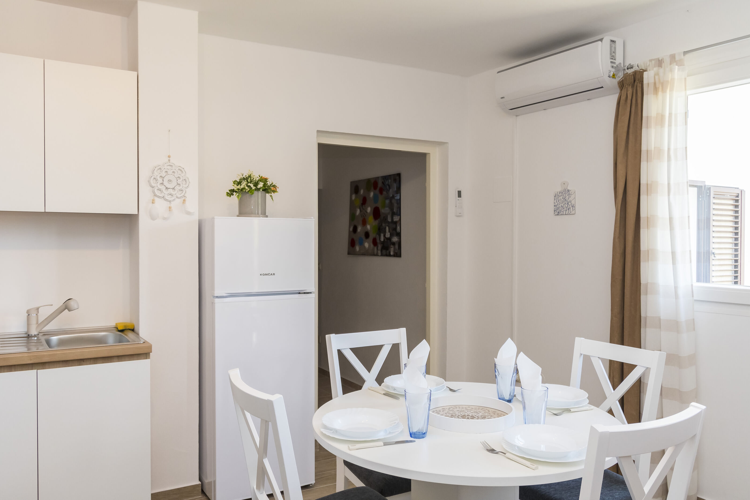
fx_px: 625
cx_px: 375
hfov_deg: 61.9
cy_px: 250
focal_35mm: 30
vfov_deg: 43.6
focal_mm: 20
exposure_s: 1/60
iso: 640
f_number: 5.6
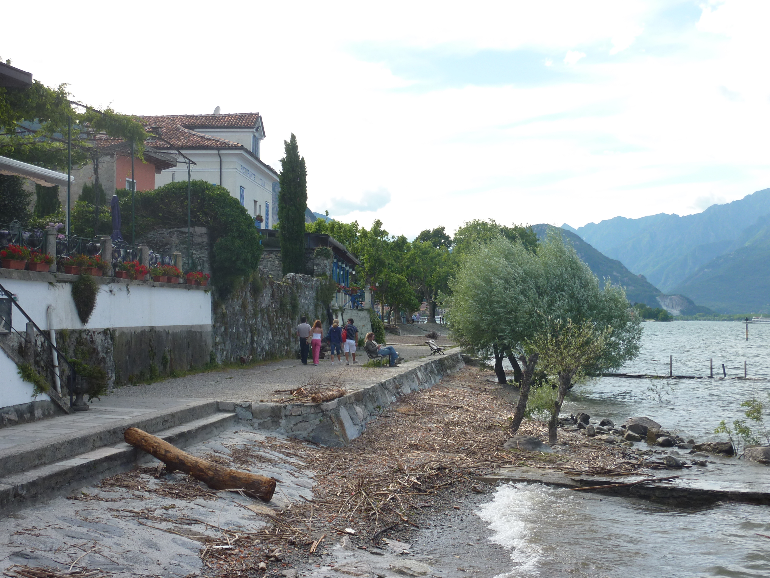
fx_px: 1090
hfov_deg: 38.9
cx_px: 379
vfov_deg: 29.7
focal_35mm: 49
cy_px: 287
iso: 80
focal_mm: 7.9
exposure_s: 1/400
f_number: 4
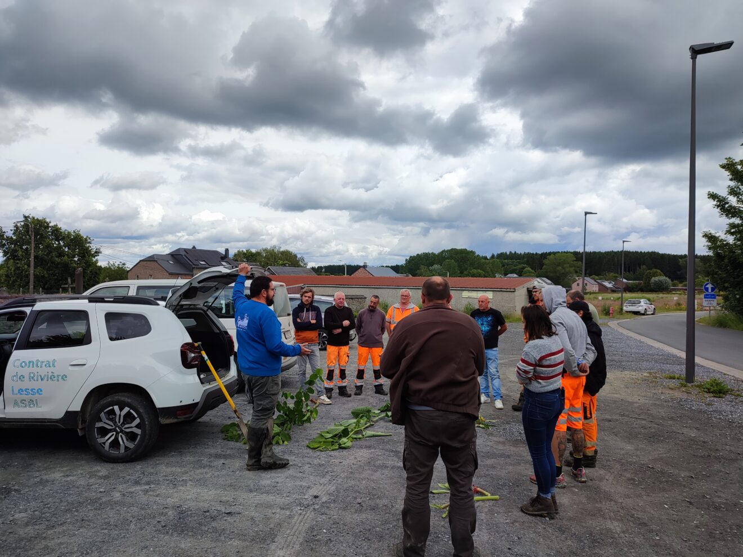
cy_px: 278
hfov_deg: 71.6
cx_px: 372
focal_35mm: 24
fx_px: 515
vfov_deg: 56.8
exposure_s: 1/849
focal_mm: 5.89
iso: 50
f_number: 1.89
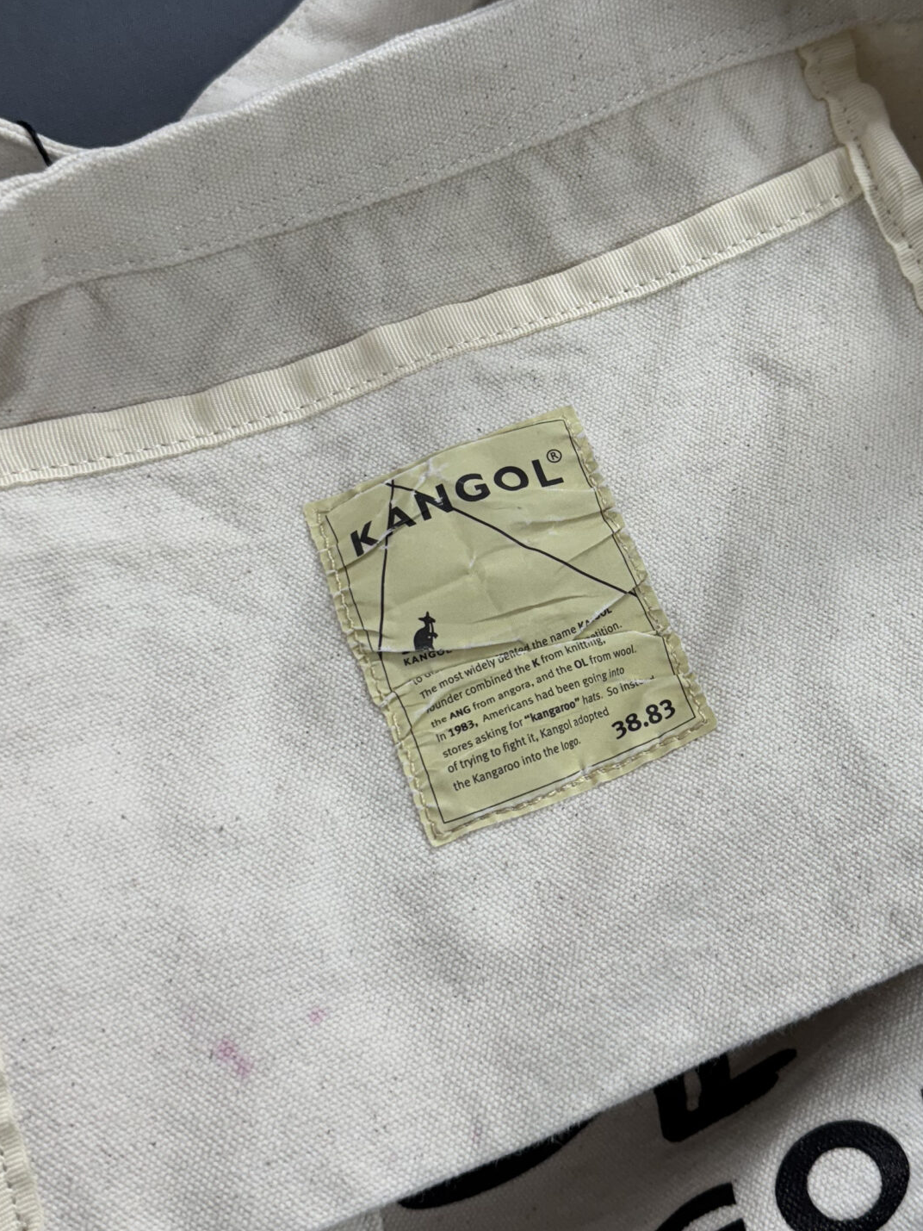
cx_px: 595
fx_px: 1529
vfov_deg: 43.7
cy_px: 514
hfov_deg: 33.4
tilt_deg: -77.0
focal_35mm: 43
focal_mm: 6.76
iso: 80
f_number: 1.78
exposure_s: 1/120
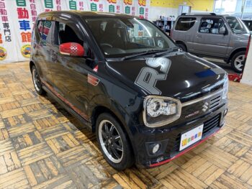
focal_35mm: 26
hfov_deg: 67.3
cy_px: 94
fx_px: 189
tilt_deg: -19.5
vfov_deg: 53.1
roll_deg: -4.4
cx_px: 126
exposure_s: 1/50
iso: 200
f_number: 1.6
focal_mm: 5.96
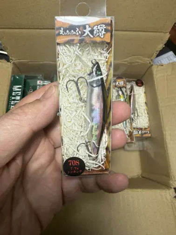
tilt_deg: -68.4
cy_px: 118
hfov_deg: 56.8
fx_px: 163
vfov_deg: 71.6
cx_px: 88
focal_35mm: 24
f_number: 2.2
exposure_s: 1/100
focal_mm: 2.22
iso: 80
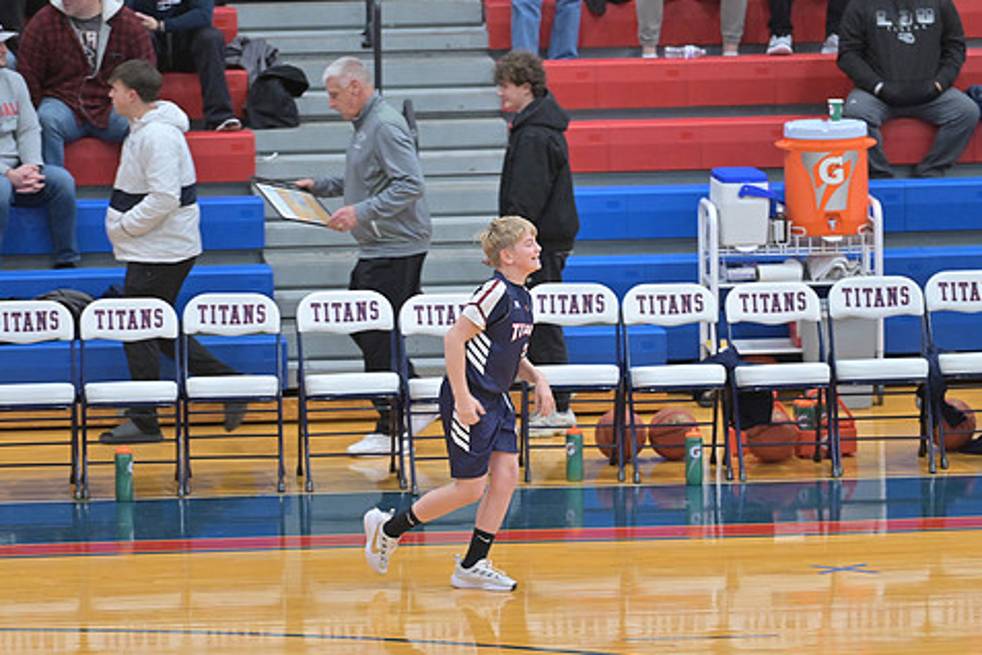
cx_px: 482
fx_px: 6628
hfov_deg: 8.5
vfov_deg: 5.7
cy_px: 301
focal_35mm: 243
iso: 3600
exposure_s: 1/400
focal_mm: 200
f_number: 4.5
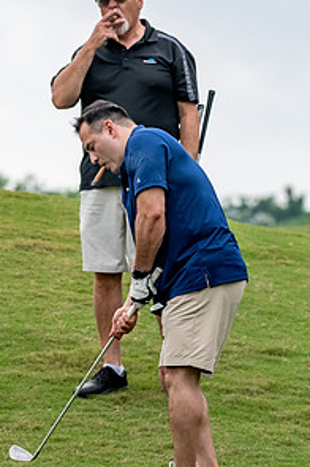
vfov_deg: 4.3
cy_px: 220
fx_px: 6227
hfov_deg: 2.9
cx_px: 98
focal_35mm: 481
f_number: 5.6
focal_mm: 210
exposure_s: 1/2000
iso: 1250
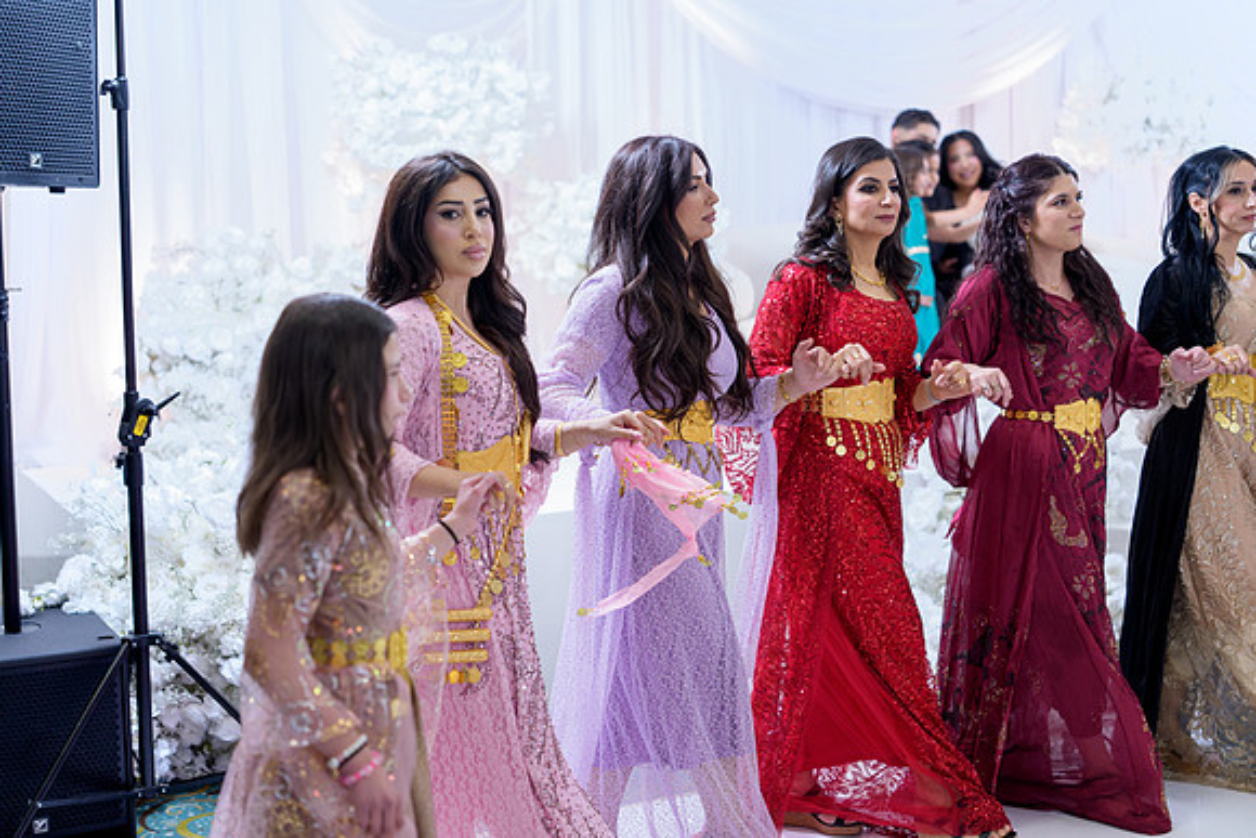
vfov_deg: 27.0
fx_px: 1745
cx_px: 628
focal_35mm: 50
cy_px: 419
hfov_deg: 39.6
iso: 640
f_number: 2
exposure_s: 1/200
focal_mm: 50
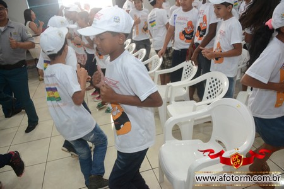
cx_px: 142
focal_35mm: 30
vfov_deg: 43.6
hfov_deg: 61.9
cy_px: 94
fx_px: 237
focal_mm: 20
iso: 1600
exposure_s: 1/125
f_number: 3.5
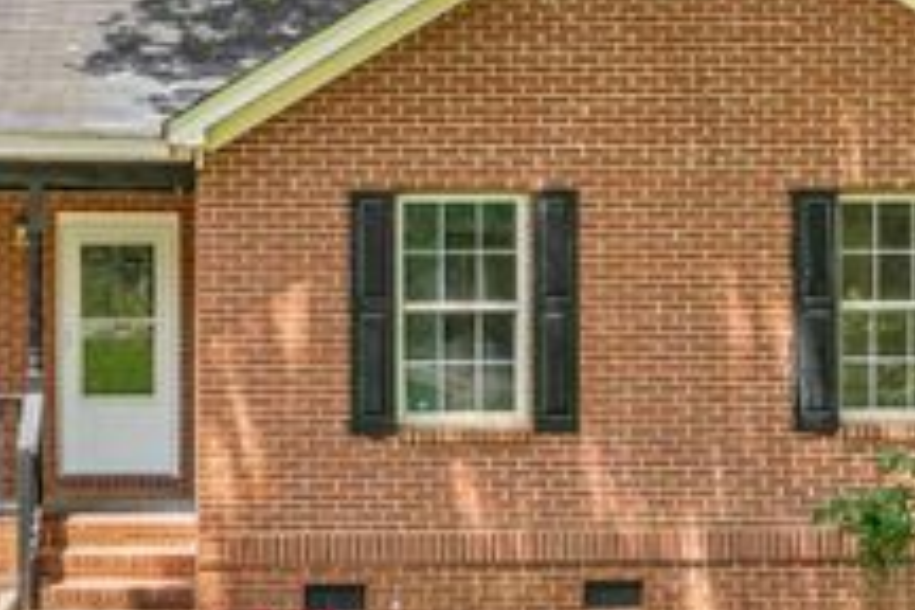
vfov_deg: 34.7
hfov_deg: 49.7
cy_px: 392
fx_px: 970
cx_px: 309
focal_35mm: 38
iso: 200
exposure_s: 1/100
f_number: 6.3
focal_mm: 11
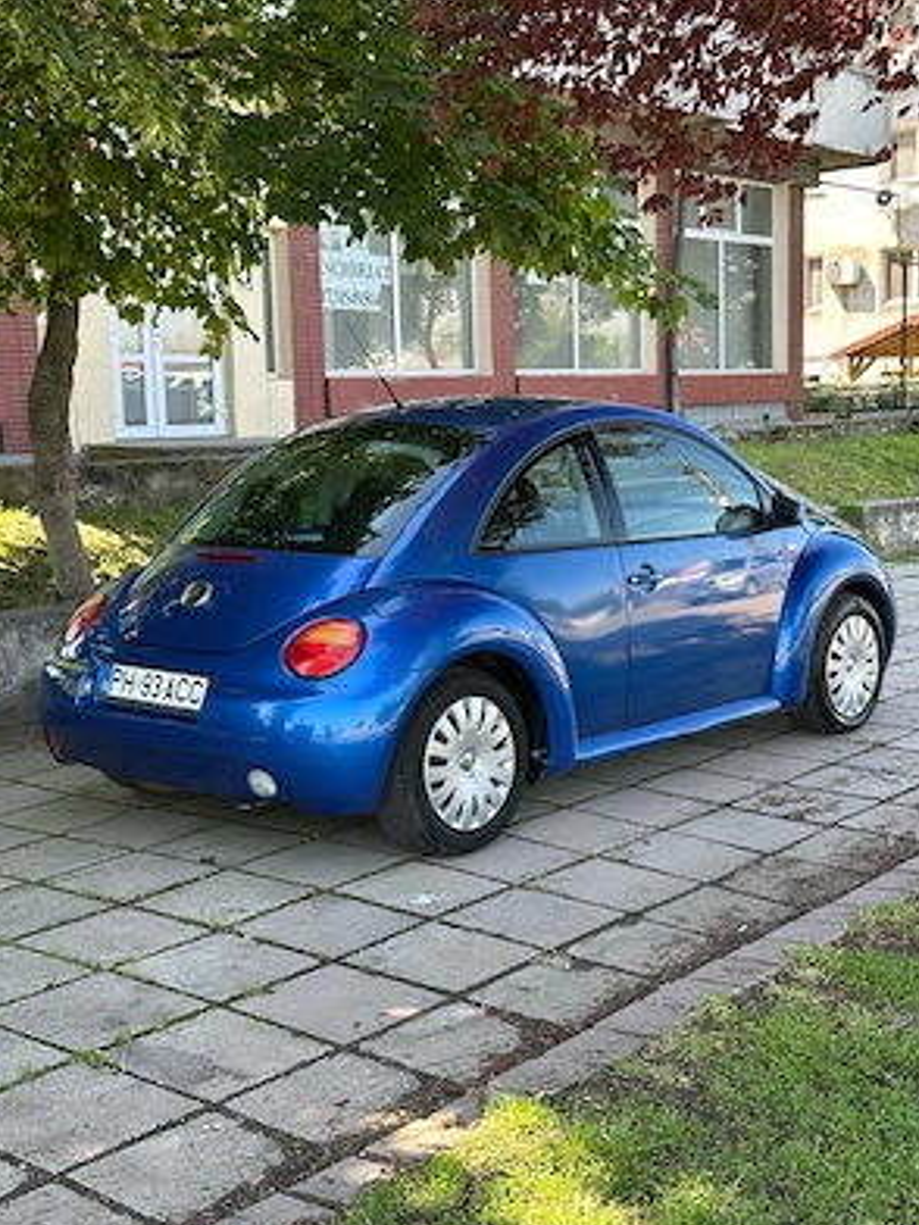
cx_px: 466
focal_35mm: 49
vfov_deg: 38.9
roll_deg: +1.1
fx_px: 1734
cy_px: 619
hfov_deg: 29.7
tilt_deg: -6.3
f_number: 1.78
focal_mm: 6.86
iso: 64
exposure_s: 1/269
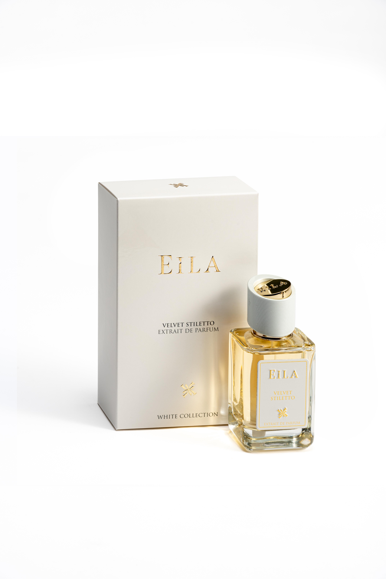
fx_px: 3216
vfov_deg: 10.3
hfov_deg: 6.9
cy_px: 290
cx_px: 193
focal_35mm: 200
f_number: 16
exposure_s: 1/160
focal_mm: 200
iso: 100
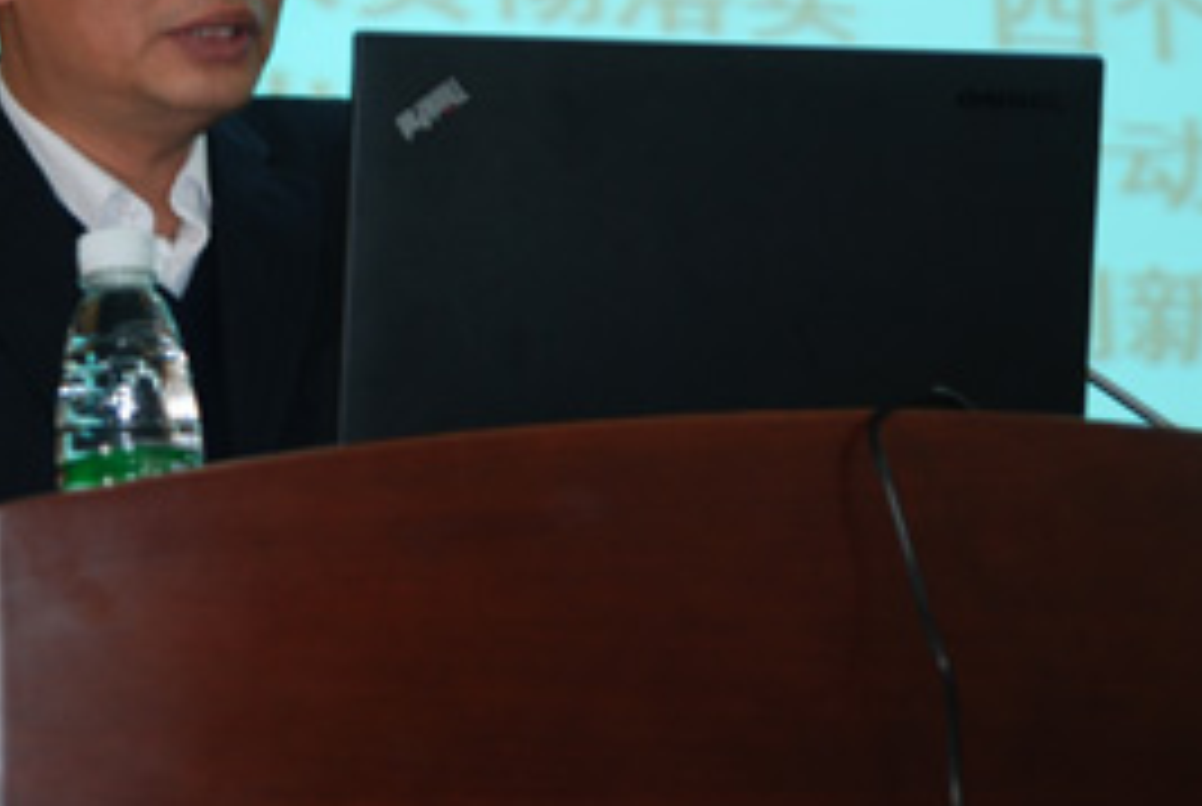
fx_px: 3010
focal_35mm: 90
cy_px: 142
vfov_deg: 15.1
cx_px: 180
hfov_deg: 22.2
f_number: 2.8
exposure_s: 1/13
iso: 200
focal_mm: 32
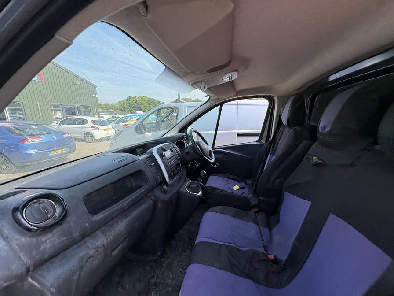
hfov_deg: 102.1
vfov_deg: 85.7
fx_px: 159
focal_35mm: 14
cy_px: 148
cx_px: 197
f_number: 2.2
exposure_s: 1/443
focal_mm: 2.22
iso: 64
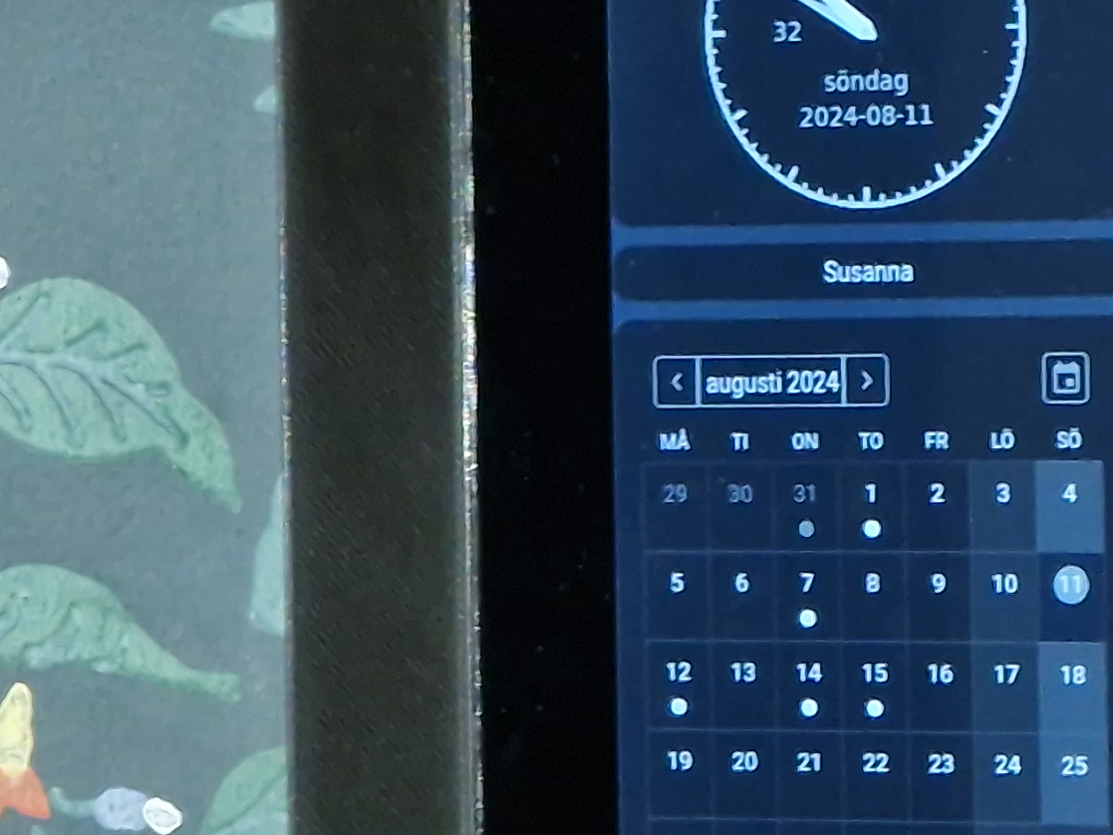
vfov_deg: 6.0
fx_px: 7943
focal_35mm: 247
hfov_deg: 7.8
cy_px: 514
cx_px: 1850
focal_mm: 7
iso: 434
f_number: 2.4
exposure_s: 1/22
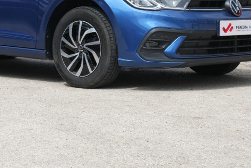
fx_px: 1012
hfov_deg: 14.1
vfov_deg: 9.4
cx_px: 54
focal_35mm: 145
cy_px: -6
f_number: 9
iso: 160
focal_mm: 44.5
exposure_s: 1/200
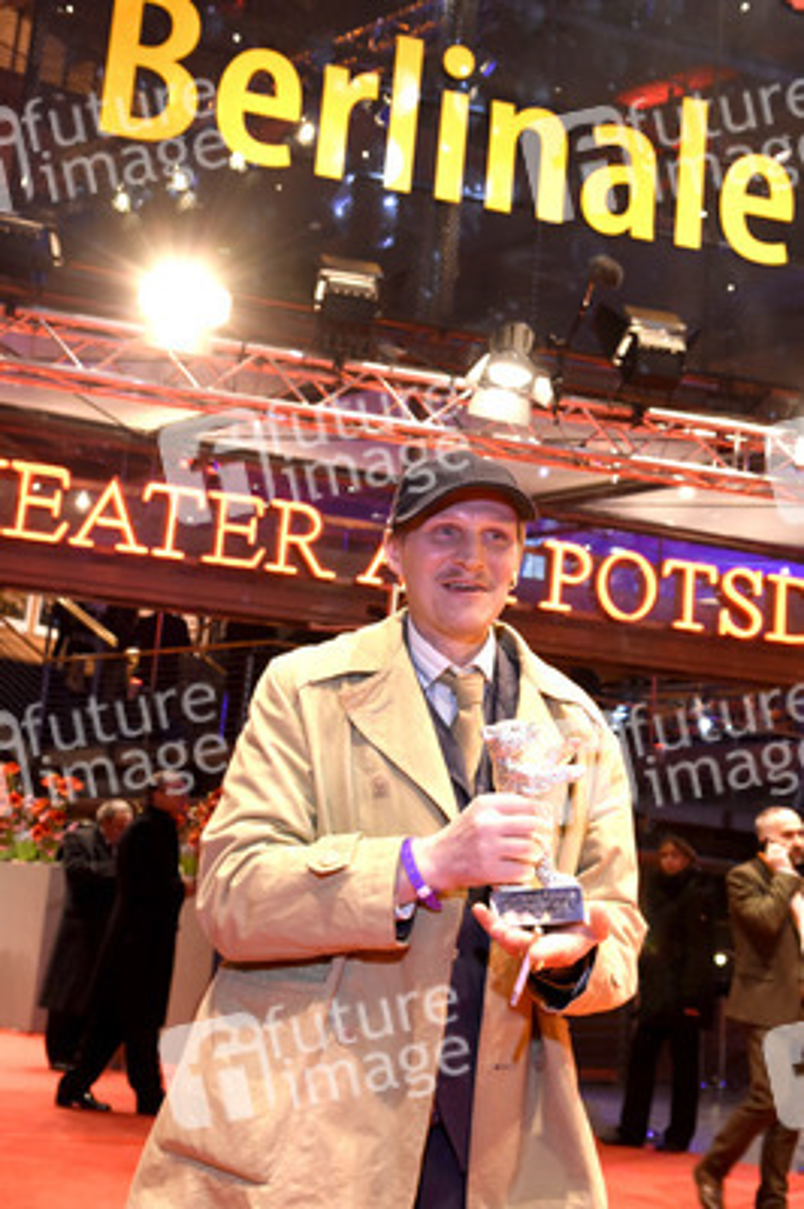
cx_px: 402
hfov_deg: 31.8
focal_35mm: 42
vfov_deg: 46.4
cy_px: 604
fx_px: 1409
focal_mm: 28
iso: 1600
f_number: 5.6
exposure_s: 1/60
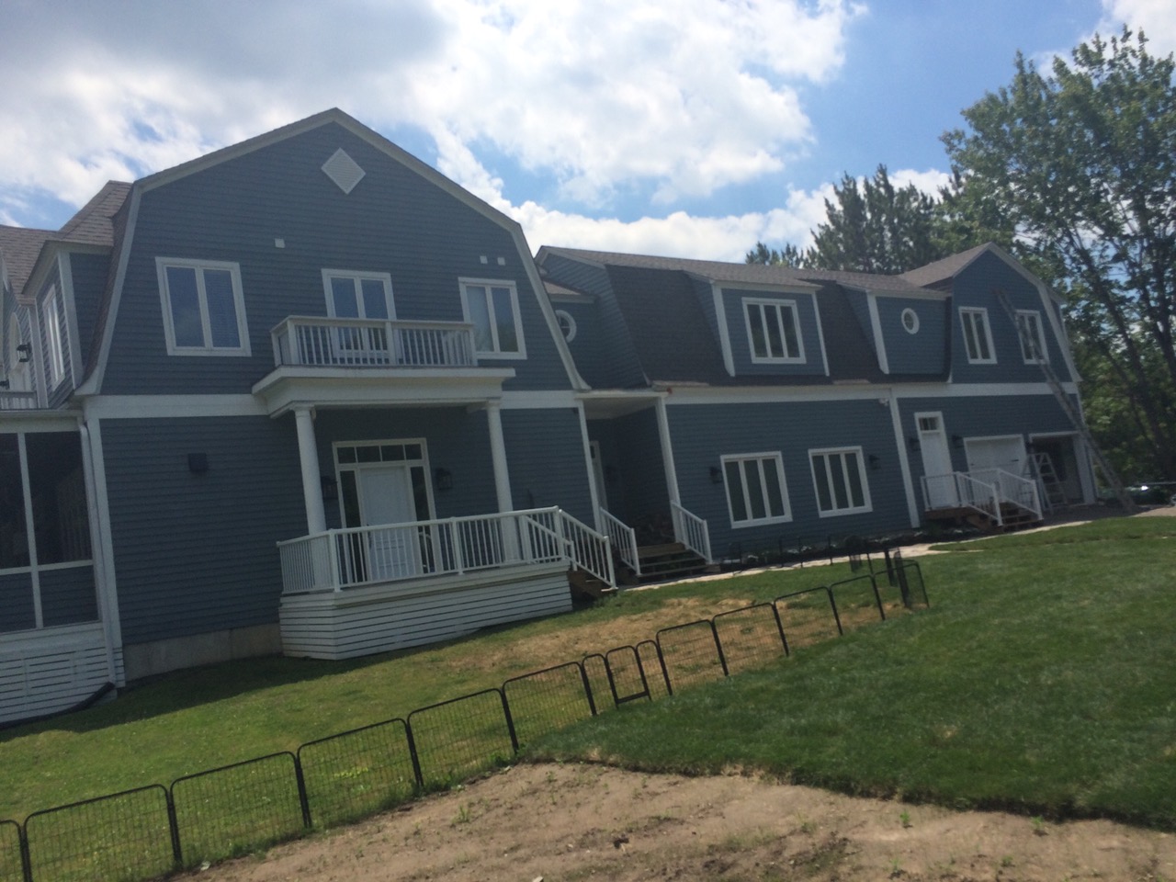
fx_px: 985
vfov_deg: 48.2
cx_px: 588
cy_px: 441
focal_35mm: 29
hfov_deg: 61.7
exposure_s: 1/3425
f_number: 2.2
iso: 32
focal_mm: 4.15
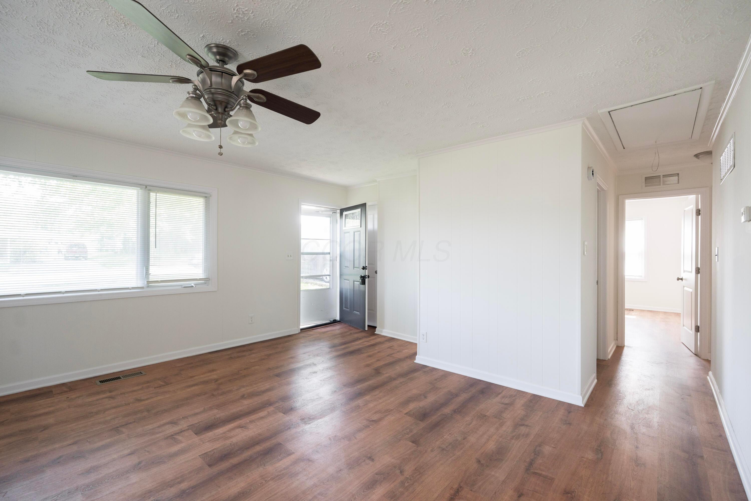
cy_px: 250
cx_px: 376
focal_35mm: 16
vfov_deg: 73.7
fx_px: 334
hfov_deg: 96.7
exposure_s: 1/60
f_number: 4
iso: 800
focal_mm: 16
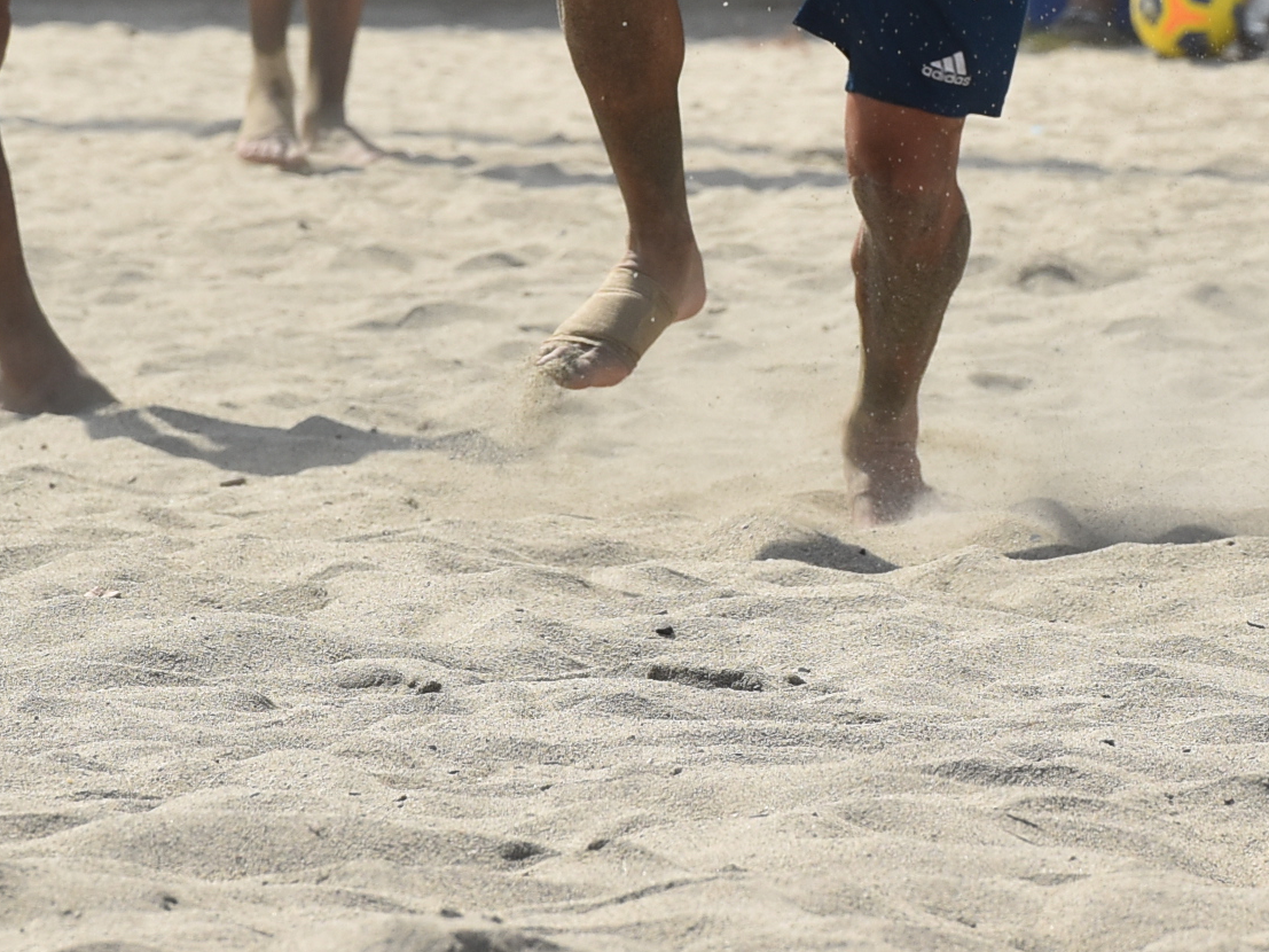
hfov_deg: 4.2
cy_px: -151
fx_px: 17448
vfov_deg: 3.1
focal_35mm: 476
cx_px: 932
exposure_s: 1/1600
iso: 400
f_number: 6.3
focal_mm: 122
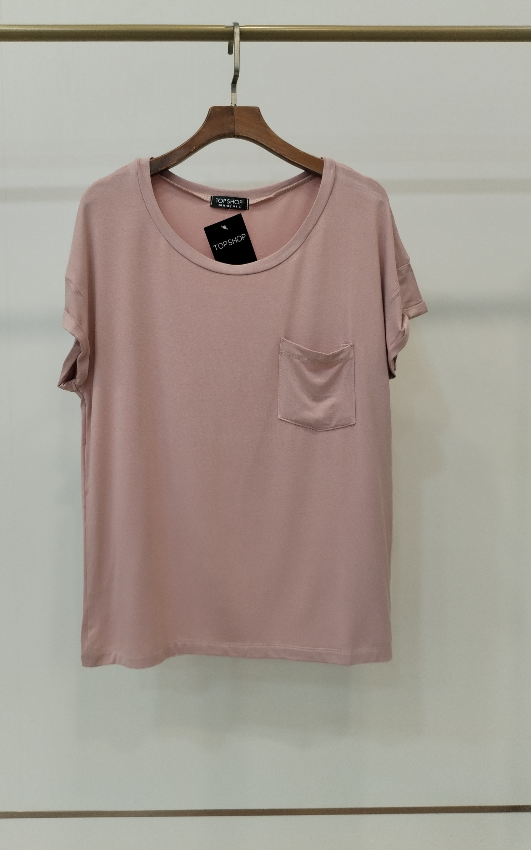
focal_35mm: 31
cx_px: 229
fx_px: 718
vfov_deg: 61.2
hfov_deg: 40.5
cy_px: 426
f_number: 1.8
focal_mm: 4.75
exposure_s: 1/60
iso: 257
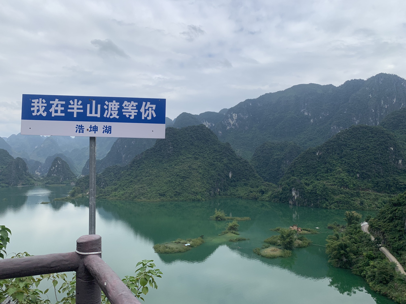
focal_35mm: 26
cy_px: 152
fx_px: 305
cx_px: 203
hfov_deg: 67.3
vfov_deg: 53.1
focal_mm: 4.25
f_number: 1.8
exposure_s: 1/2309
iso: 25
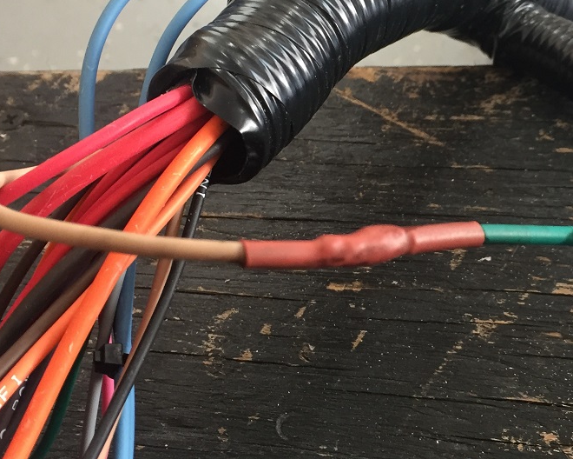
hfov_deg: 33.1
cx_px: 405
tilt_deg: -53.6
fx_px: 950
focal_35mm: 56
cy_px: 196
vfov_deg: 27.1
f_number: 2.2
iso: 100
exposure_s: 1/30
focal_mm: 4.15
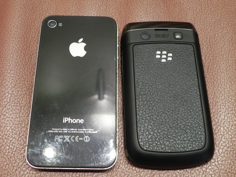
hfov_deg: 45.8
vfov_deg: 35.2
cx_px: 118
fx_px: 280
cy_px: 88
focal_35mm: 41
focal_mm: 7.3
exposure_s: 1/9
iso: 400
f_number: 3.2
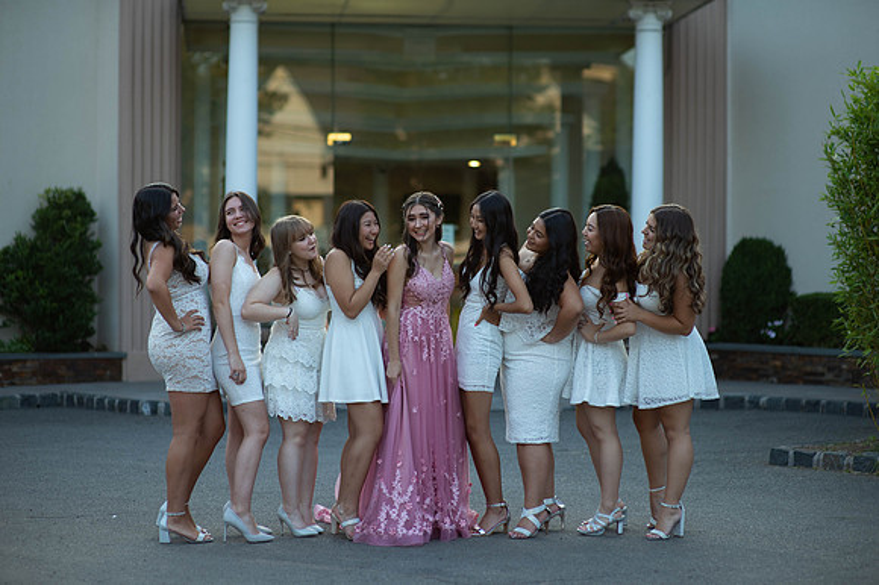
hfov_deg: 23.9
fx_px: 2074
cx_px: 440
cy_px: 292
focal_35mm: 85
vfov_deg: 16.1
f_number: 2
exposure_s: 1/1000
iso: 250
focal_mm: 85
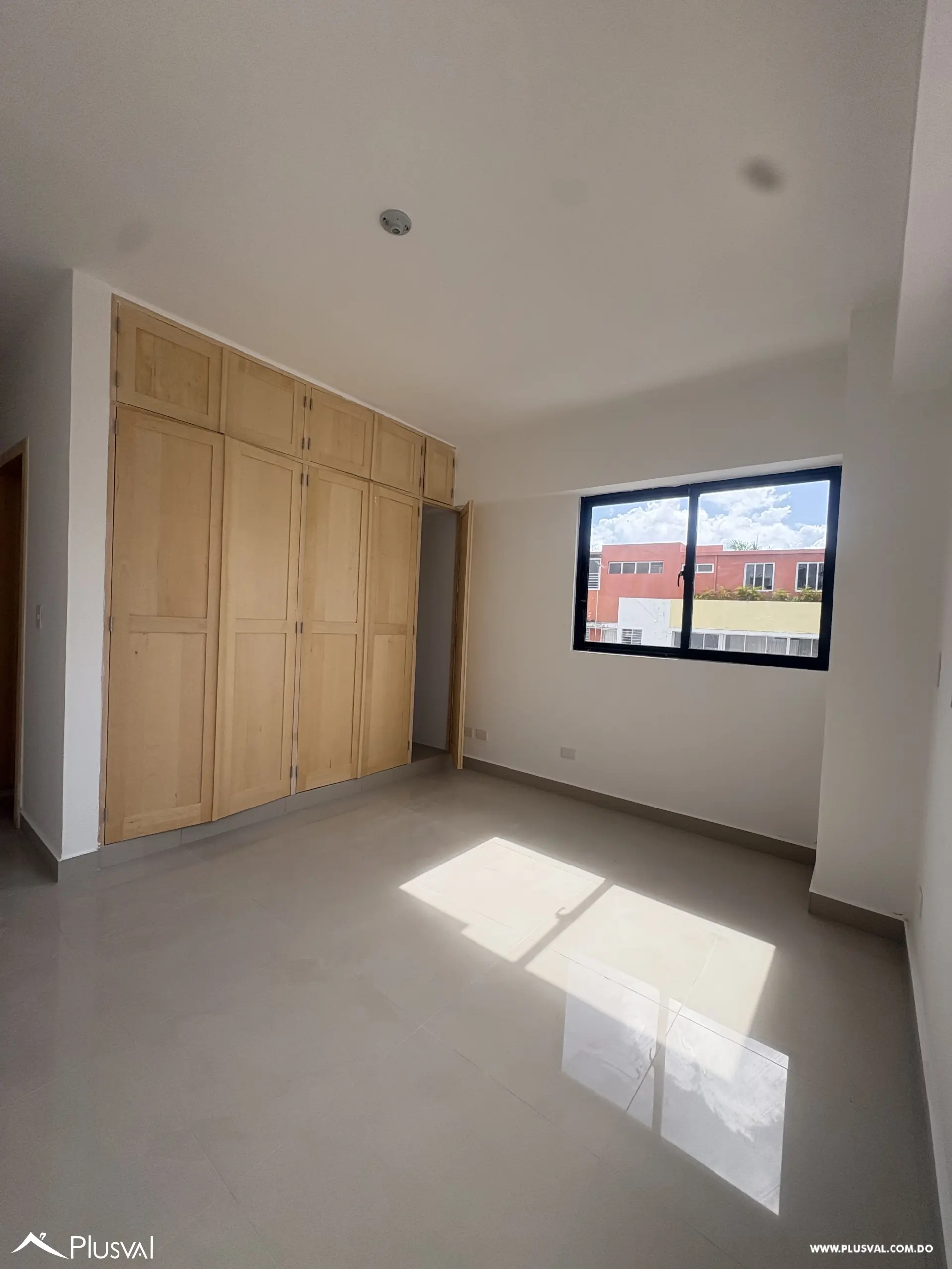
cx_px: 476
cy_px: 634
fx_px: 513
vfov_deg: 102.1
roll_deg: -2.7
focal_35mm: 14
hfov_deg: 85.7
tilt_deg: -0.4
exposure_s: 1/386
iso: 64
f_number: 2.2
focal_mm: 2.22
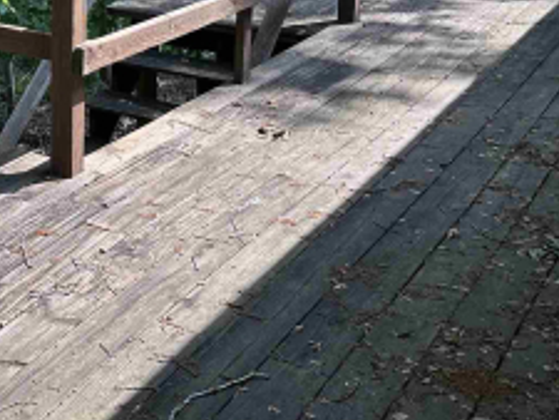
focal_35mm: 71
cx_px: -93
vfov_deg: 19.3
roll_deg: -0.6
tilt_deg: -7.1
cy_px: -114
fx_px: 1147
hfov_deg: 25.0
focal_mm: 6.86
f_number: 1.78
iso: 80
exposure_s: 1/699
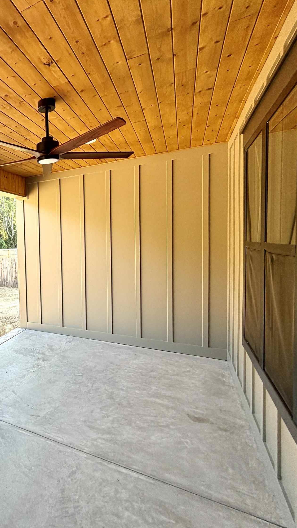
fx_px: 294
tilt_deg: -3.4
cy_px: 259
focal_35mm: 21
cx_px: -20
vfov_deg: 83.8
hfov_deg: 43.3
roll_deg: +2.1
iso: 40
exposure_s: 1/141
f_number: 2.2
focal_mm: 2.22
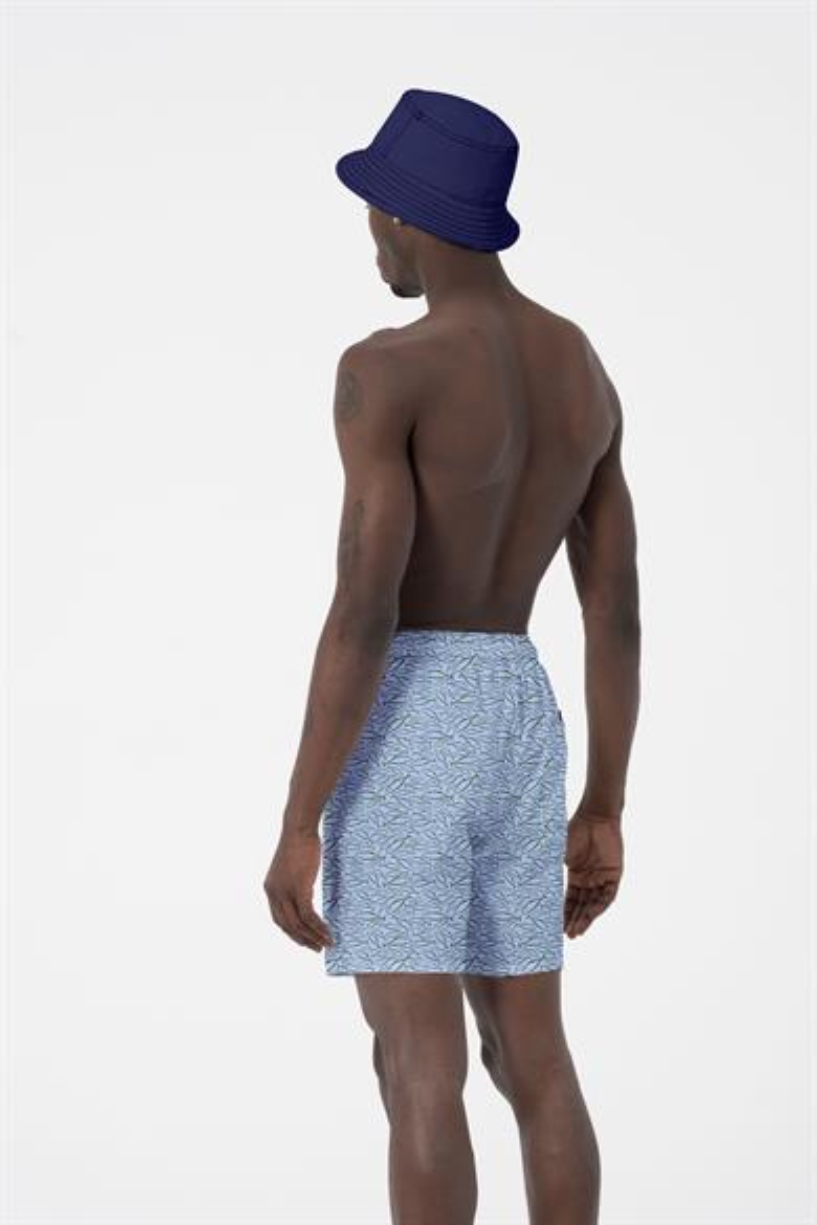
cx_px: 408
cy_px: 612
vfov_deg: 19.1
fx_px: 3642
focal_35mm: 107
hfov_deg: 12.8
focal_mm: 71.5
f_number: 11
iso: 160
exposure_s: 1/160
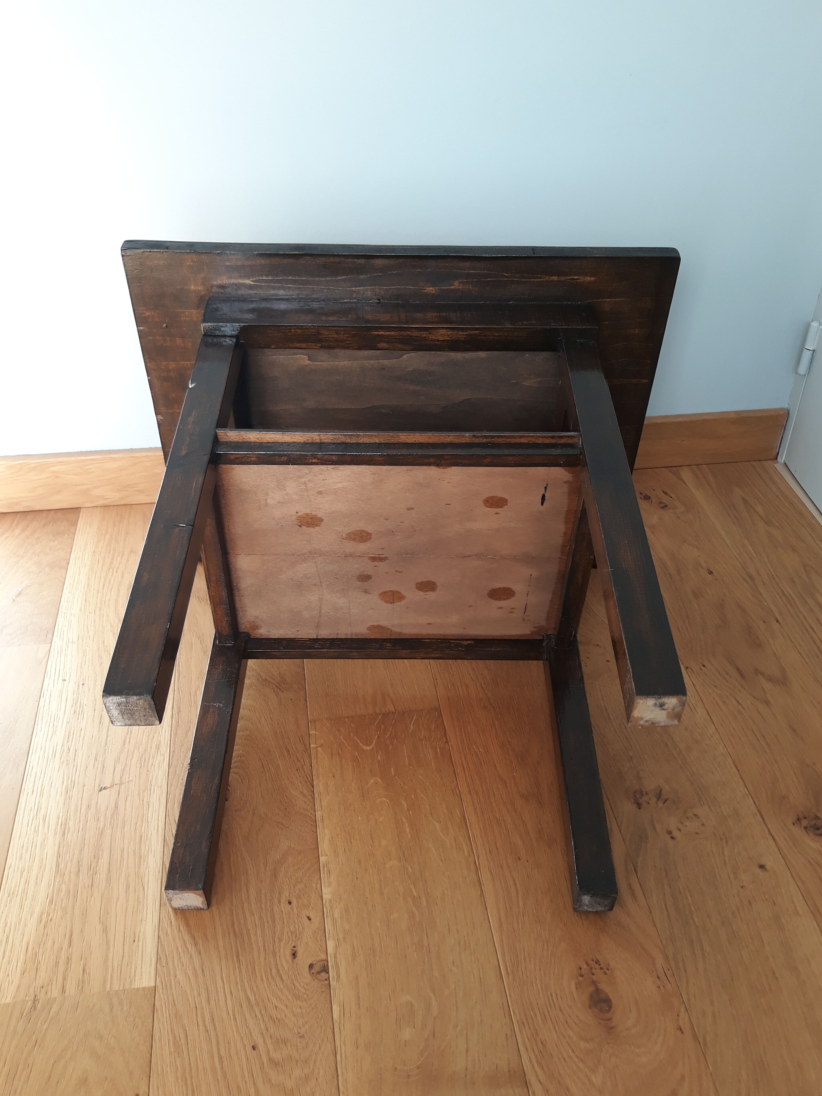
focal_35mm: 29
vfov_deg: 61.6
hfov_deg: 48.2
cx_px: 401
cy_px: 515
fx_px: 918
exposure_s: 1/50
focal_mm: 3.71
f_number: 1.7
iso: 40
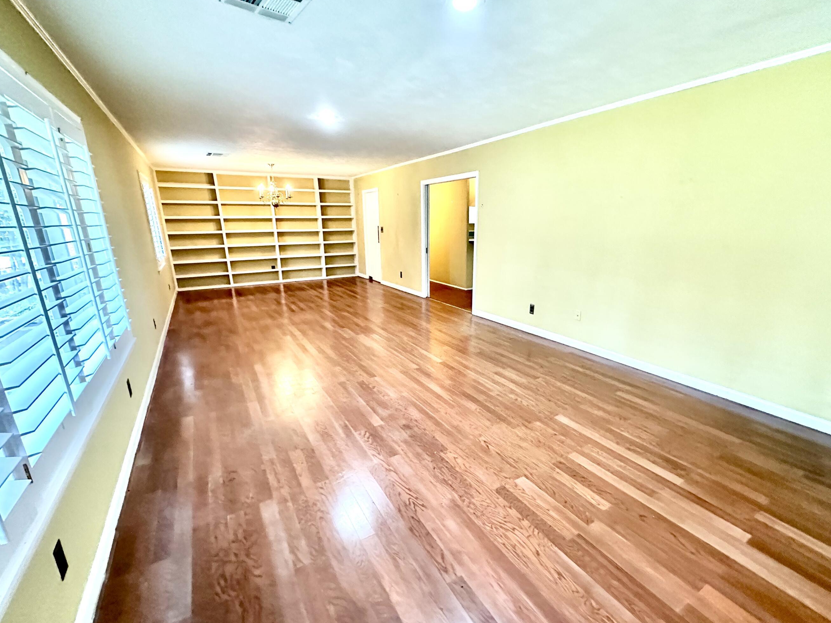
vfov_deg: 78.1
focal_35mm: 16
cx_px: 435
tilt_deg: -14.7
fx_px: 384
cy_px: 327
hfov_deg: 94.4
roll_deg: +0.1
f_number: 2.2
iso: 640
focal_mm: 2.22
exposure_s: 1/60
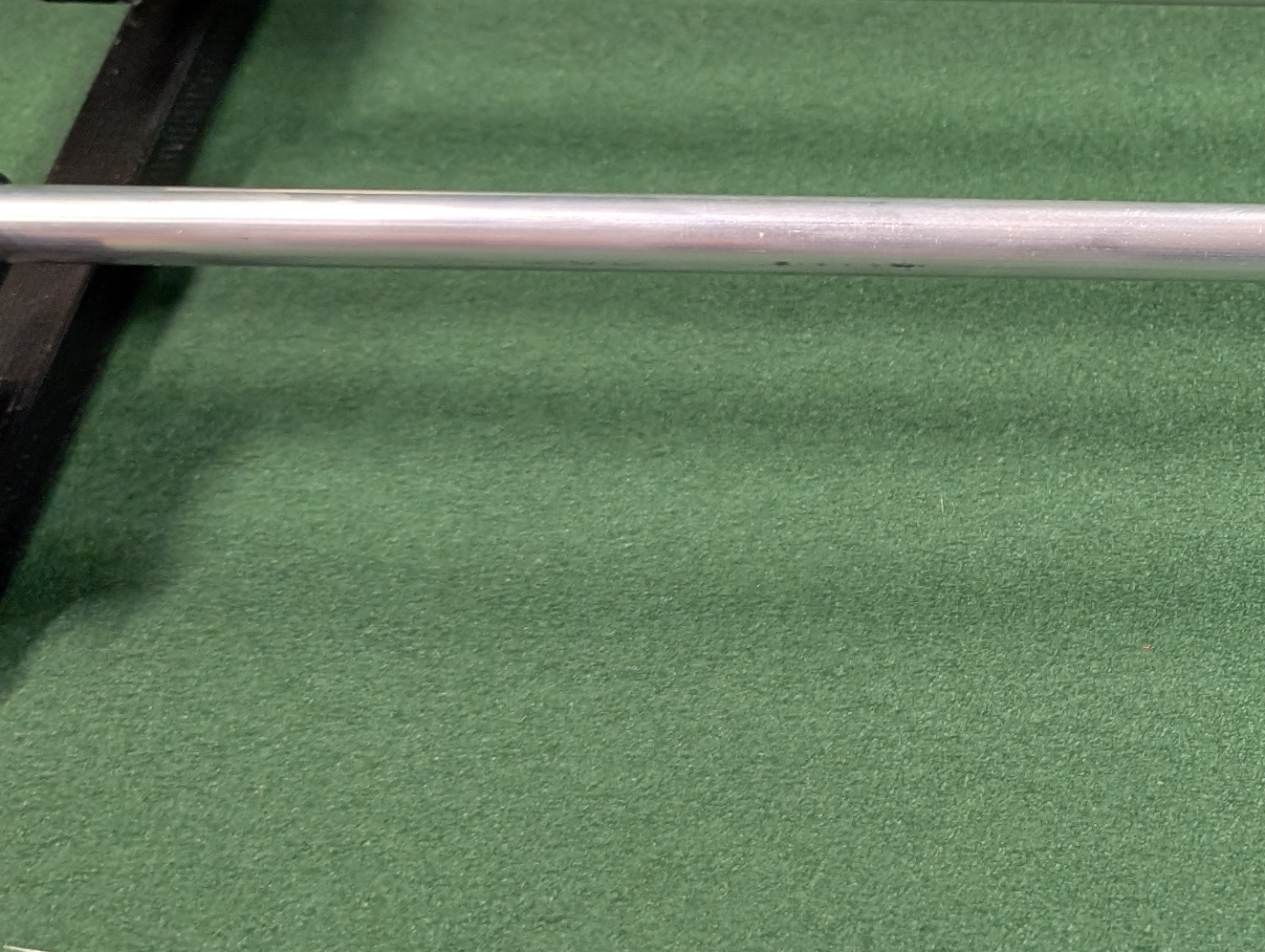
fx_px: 2708
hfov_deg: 23.7
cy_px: 326
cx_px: 1567
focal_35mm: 74
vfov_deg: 19.9
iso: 78
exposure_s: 1/33.3
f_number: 1.68
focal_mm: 6.9
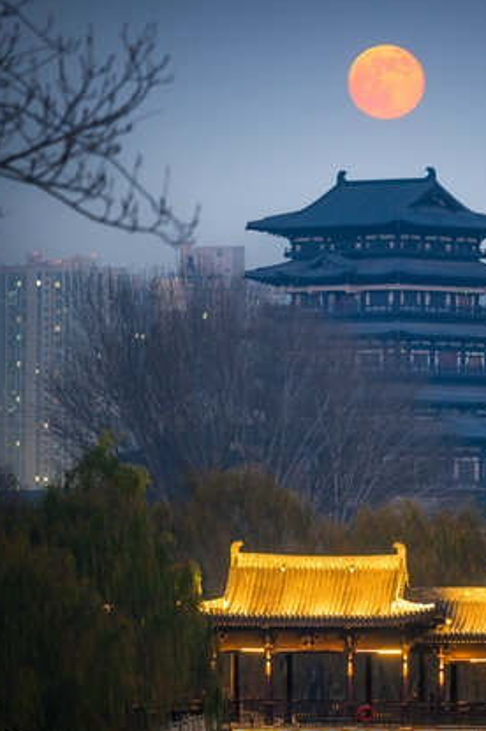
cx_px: 390
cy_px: 319
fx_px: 7829
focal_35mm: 386
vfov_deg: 5.3
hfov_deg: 3.6
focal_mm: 200
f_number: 4
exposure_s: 1
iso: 220
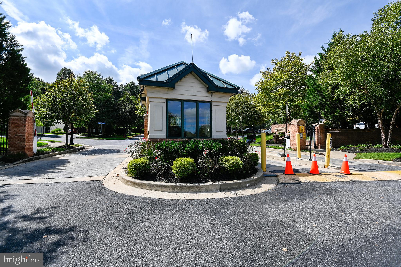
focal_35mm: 16
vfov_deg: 73.7
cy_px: 134
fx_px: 178
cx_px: 200
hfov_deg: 96.8
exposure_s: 1/400
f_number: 8
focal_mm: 16
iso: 100
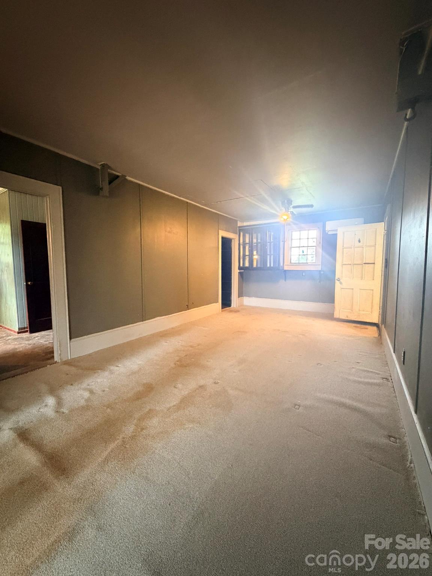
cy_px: 288
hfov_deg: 85.7
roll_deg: -0.6
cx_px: 216
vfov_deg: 102.1
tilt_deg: -4.3
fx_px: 233
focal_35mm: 14
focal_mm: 2.22
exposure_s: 1/40
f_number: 2.2
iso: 1000
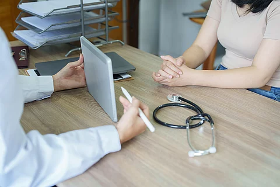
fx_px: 389
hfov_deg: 39.6
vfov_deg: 27.0
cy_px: 94
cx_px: 140
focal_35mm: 50
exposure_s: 1/80
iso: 400
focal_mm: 50
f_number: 2.8
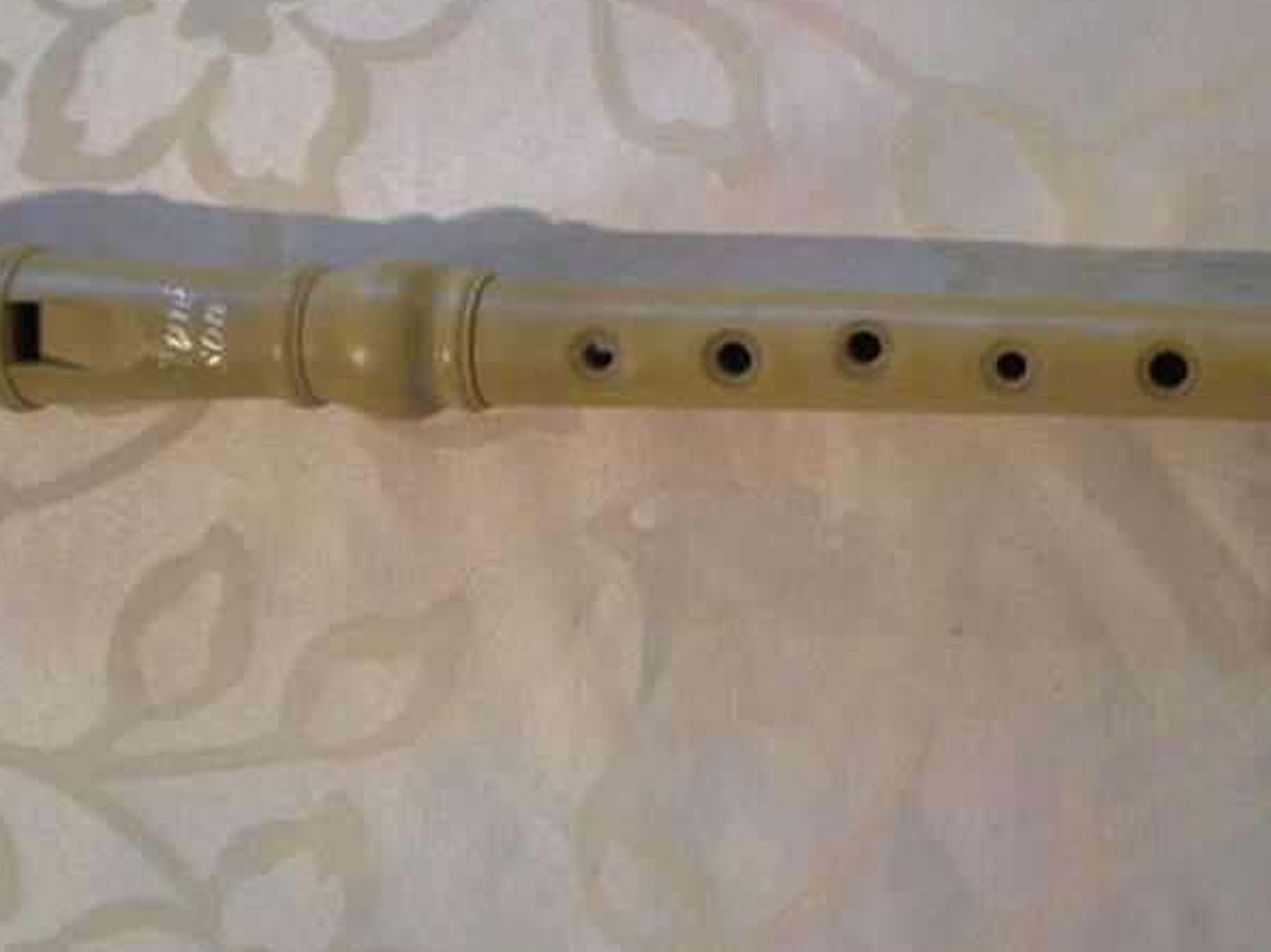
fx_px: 2349
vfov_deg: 22.8
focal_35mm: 64
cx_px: 783
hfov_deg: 30.2
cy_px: 342
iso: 200
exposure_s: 1/21
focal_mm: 6.3
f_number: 3.1
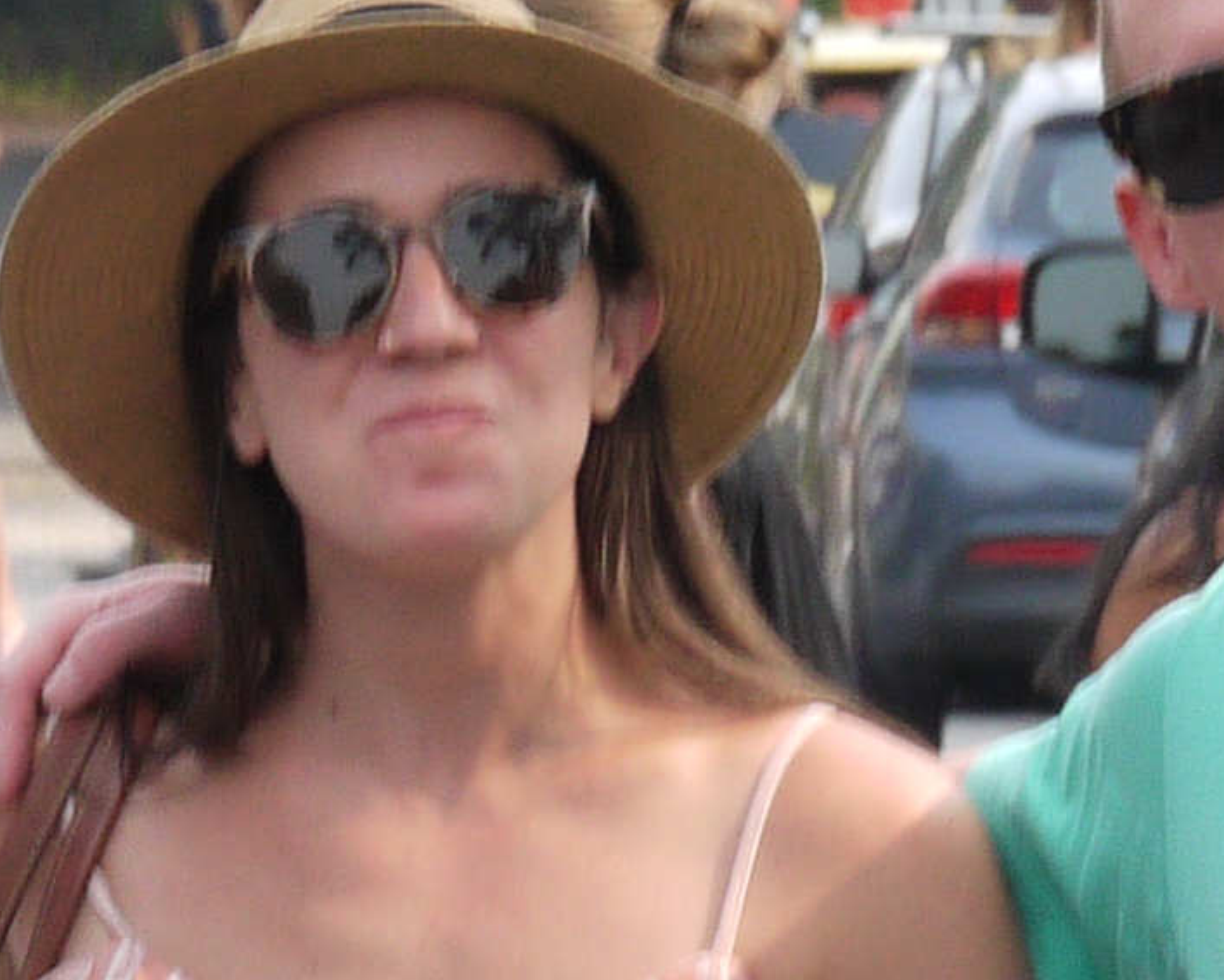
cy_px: 1998
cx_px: 222
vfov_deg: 1.4
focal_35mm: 1104
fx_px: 40004
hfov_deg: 1.8
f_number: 14
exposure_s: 1/100
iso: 400
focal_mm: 100
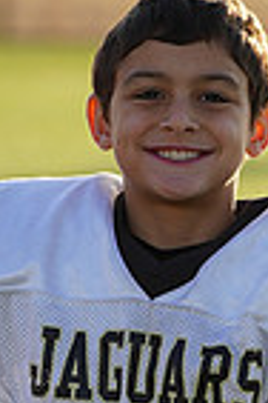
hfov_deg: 1.7
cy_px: 526
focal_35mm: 833
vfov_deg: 2.5
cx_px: 180
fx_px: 9301
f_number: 5.6
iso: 100
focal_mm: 203
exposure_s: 1/250
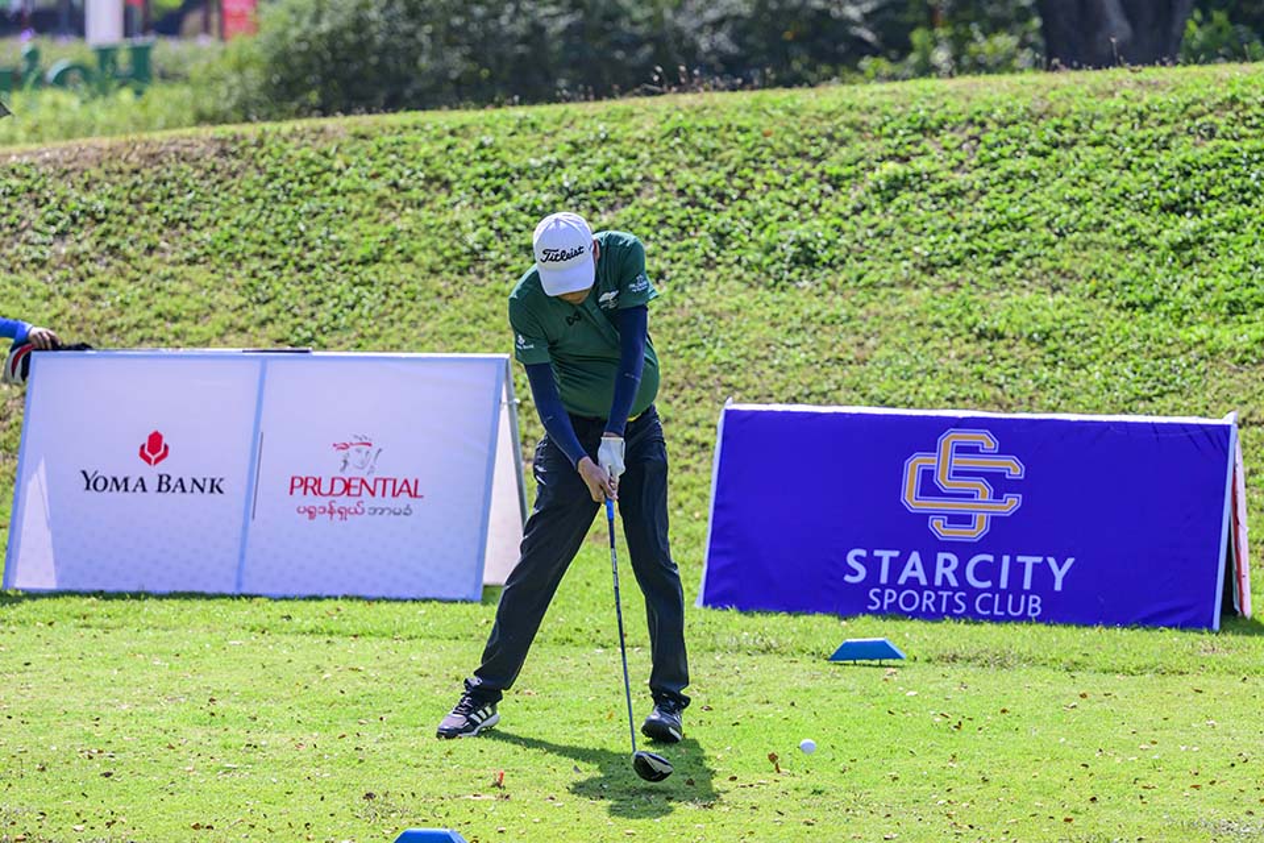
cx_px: 632
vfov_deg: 11.9
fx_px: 4037
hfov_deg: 17.8
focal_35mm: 115
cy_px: 422
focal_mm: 115
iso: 560
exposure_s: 1/10000
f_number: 2.8
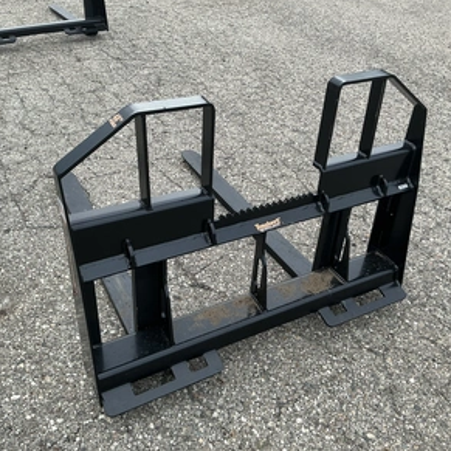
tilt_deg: -35.0
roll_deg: -2.2
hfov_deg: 48.4
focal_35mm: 34
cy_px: 228
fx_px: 501
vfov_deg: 48.4
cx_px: 246
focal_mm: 3
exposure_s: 1/302
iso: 25
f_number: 1.8
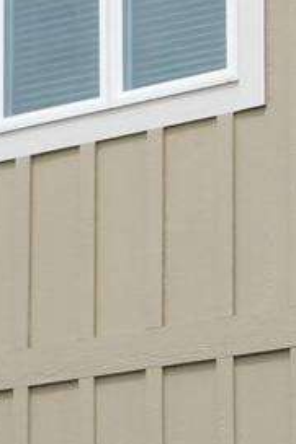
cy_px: 612
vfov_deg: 13.9
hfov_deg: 8.8
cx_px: 721
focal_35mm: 141
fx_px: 1741
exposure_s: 1/1000
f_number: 3.5
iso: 125
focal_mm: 6.3
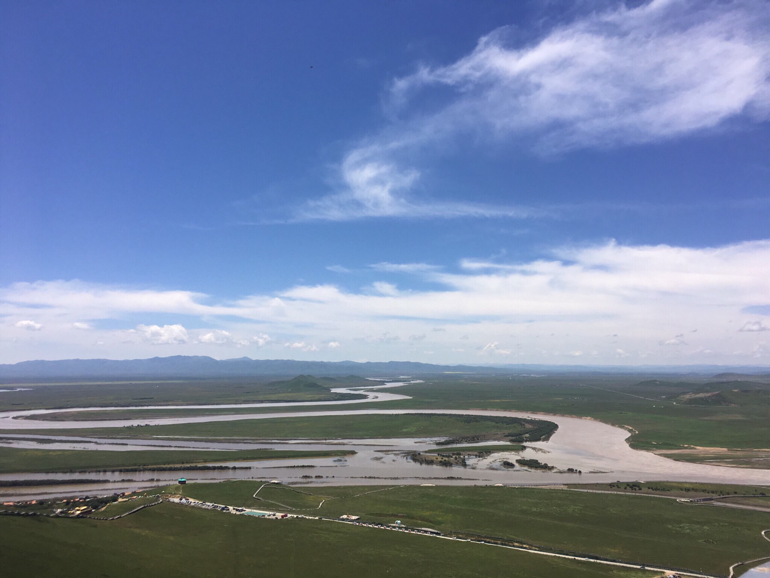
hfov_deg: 61.7
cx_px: 385
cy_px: 289
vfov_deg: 48.2
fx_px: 645
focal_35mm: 29
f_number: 2.2
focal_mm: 4.15
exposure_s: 1/2653
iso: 25
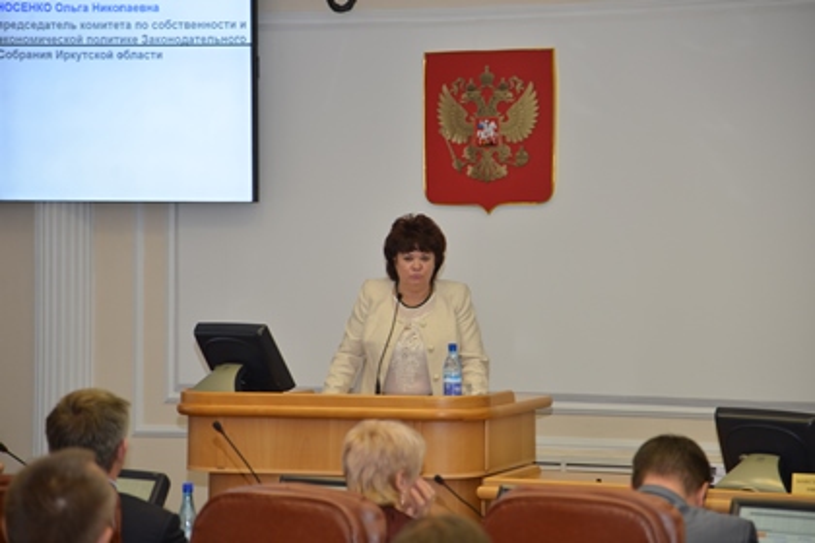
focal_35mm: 120
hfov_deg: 17.1
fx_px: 2716
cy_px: 272
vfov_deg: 11.4
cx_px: 408
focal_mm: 120
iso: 280
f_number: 4
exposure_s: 1/60
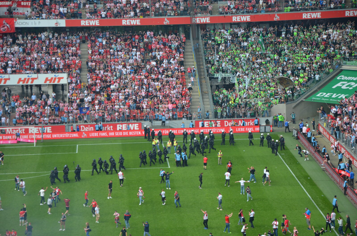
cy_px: 118
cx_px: 178
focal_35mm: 128
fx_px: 1262
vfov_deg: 10.7
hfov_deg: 16.1
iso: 400
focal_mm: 85
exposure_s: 1/500
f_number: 5.6
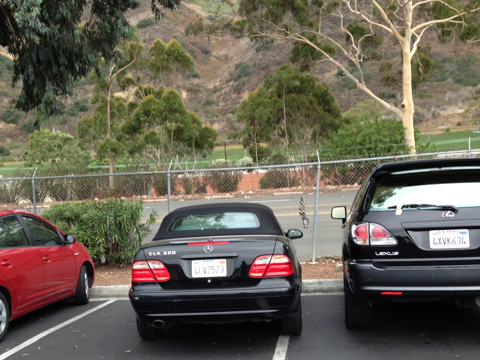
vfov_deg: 30.0
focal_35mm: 48
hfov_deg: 39.5
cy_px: 252
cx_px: 192
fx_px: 666
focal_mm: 4.13
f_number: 2.4
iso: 50
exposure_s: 1/167
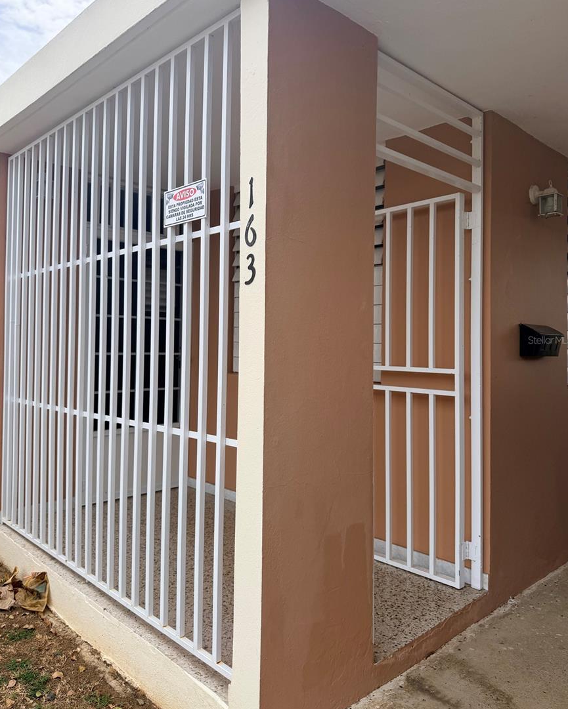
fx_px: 546
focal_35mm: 26
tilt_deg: +3.0
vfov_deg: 66.0
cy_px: 340
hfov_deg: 54.9
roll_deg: +1.3
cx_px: 279
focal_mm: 6.76
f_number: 1.78
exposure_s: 1/3279
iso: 100
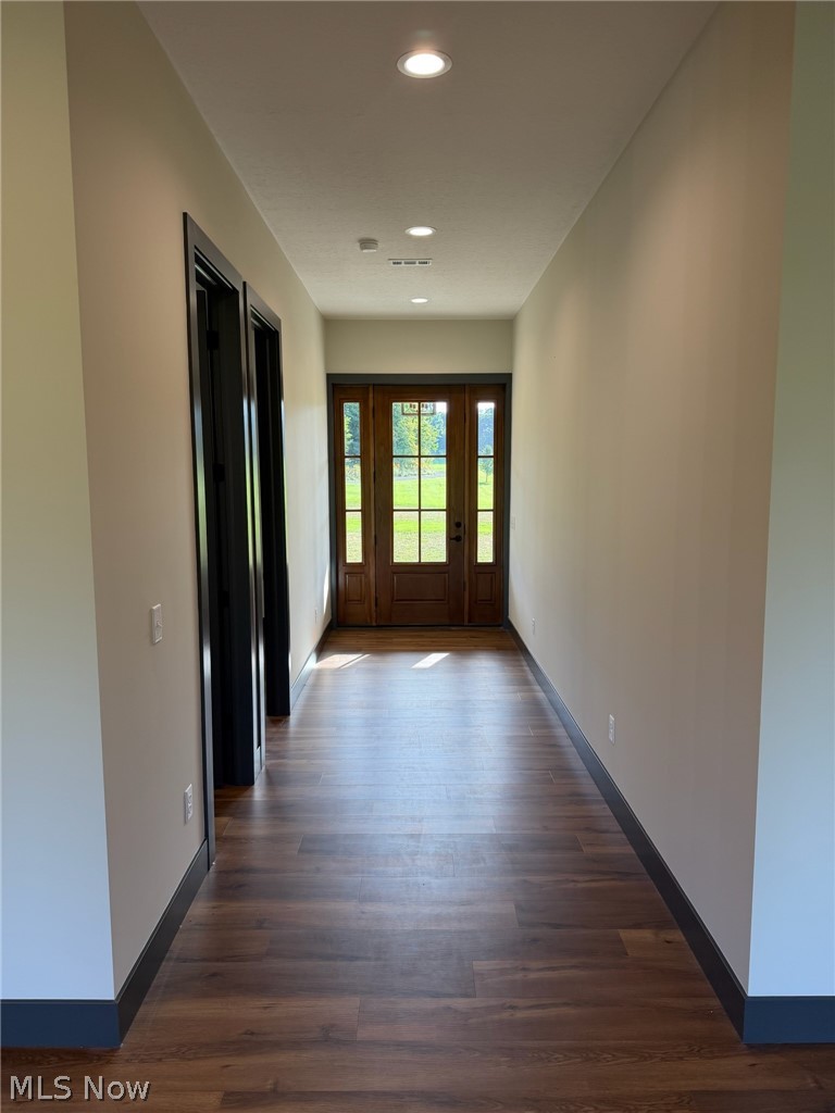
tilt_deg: -7.3
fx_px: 772
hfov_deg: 56.8
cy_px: 556
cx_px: 418
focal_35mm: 24
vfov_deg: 71.6
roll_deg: +0.5
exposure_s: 1/159
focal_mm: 6.76
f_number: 1.78
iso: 125
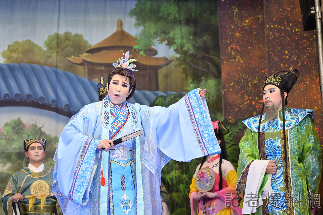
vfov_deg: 11.8
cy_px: 108
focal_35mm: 116
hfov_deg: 17.6
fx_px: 1040
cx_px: 162
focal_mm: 116
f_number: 5
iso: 1000
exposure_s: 1/320
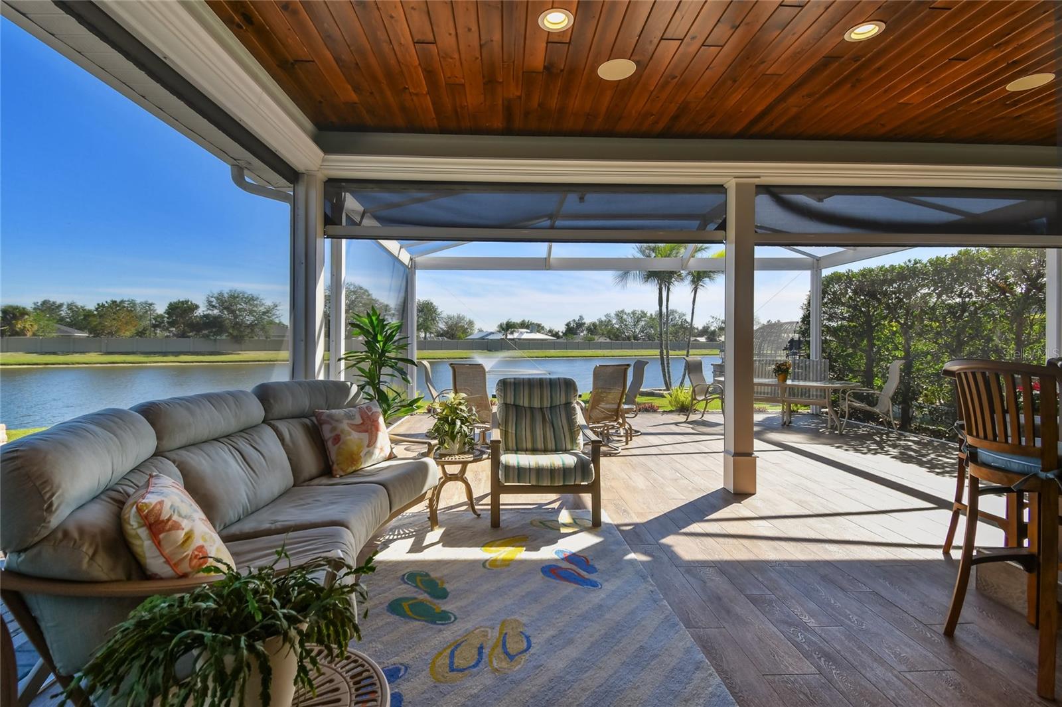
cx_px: 531
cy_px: 354
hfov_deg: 100.4
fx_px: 442
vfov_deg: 77.3
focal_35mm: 15
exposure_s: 1/800
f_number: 7.1
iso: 100
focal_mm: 10
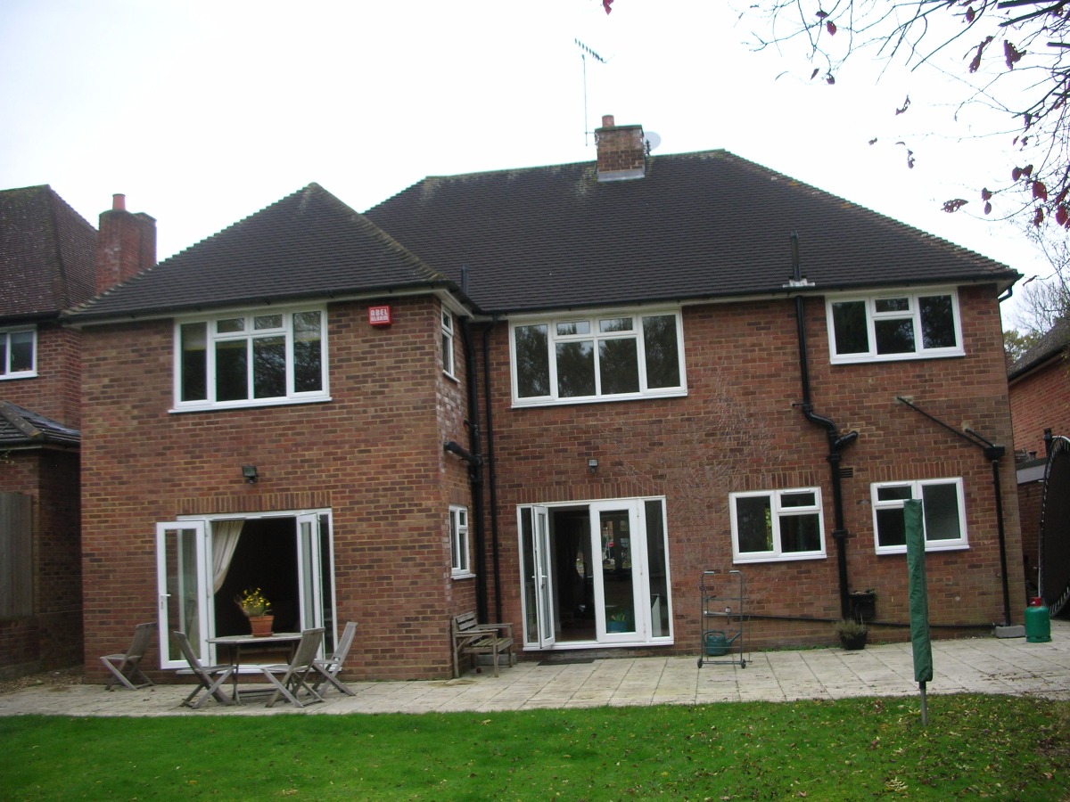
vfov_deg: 40.7
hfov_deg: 52.6
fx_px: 1082
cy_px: 401
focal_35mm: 35
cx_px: 535
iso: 50
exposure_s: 1/97.1
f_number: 3
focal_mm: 5.8
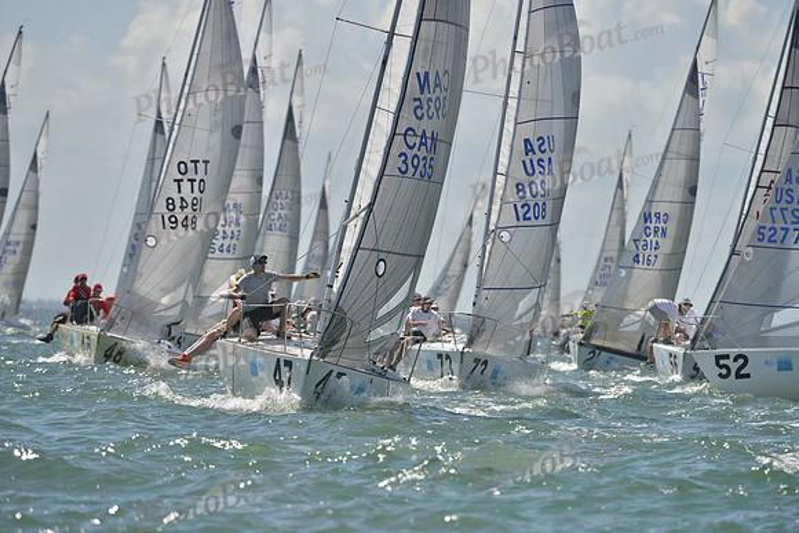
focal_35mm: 340
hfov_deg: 6.1
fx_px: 7548
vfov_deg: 4.0
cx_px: 400
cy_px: 266
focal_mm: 340
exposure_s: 1/1250
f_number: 6.3
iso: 200
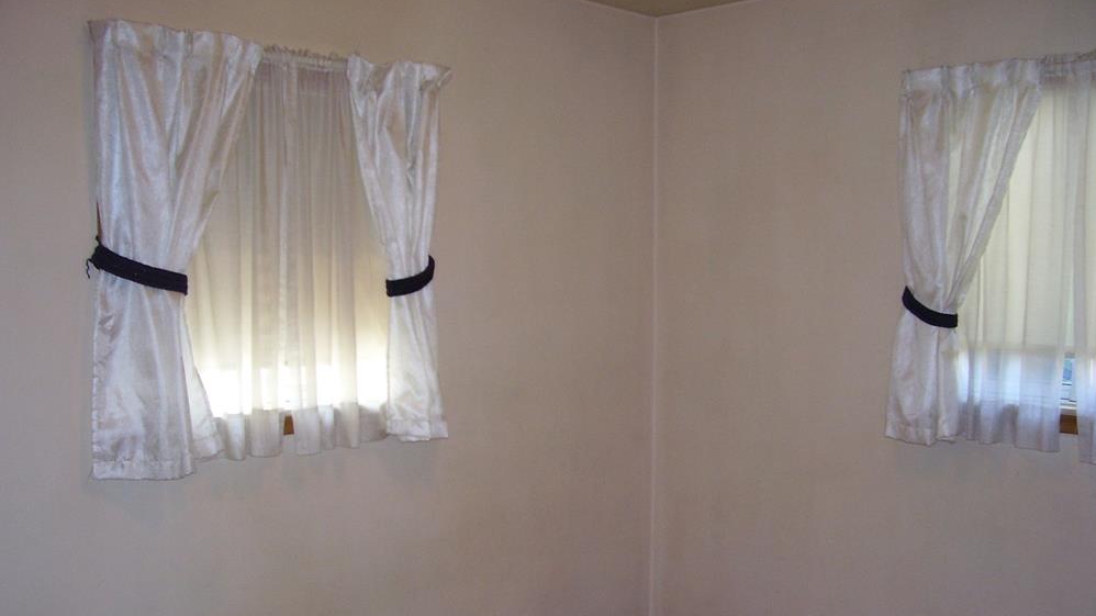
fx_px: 1104
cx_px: 545
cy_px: 361
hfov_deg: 52.8
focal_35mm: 38
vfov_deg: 31.1
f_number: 2.7
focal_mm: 5.6
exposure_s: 1/60
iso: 125
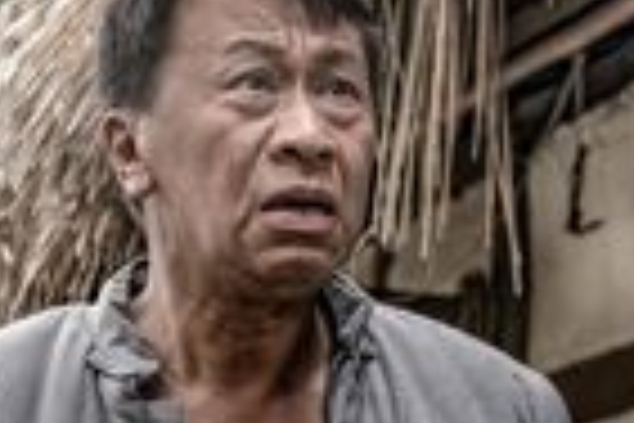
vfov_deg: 7.2
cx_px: 171
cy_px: 612
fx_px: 3293
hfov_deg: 11.0
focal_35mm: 187
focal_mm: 44
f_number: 4
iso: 200
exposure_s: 1/400
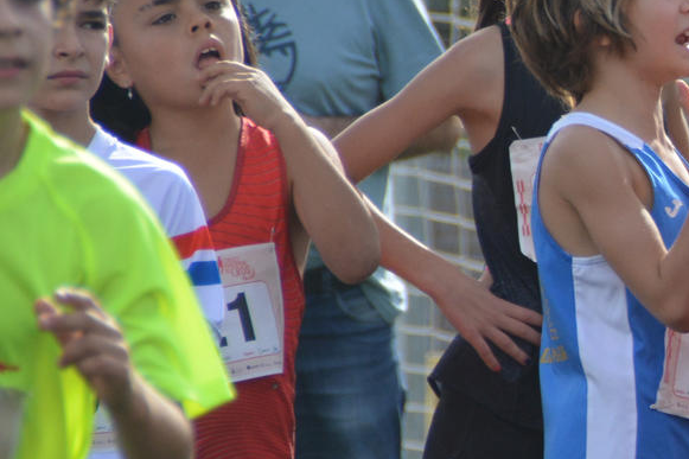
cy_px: 378
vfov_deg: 1.3
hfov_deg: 1.9
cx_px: 1195
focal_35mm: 1057
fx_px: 20223
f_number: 6.3
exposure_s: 1/1000
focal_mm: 200
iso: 500
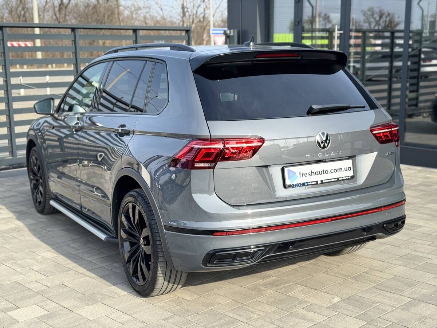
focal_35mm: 48
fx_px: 606
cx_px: 218
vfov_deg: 30.3
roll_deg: +0.8
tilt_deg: -11.6
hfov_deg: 39.7
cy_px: 164
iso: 64
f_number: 1.78
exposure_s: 1/1312
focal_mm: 6.76
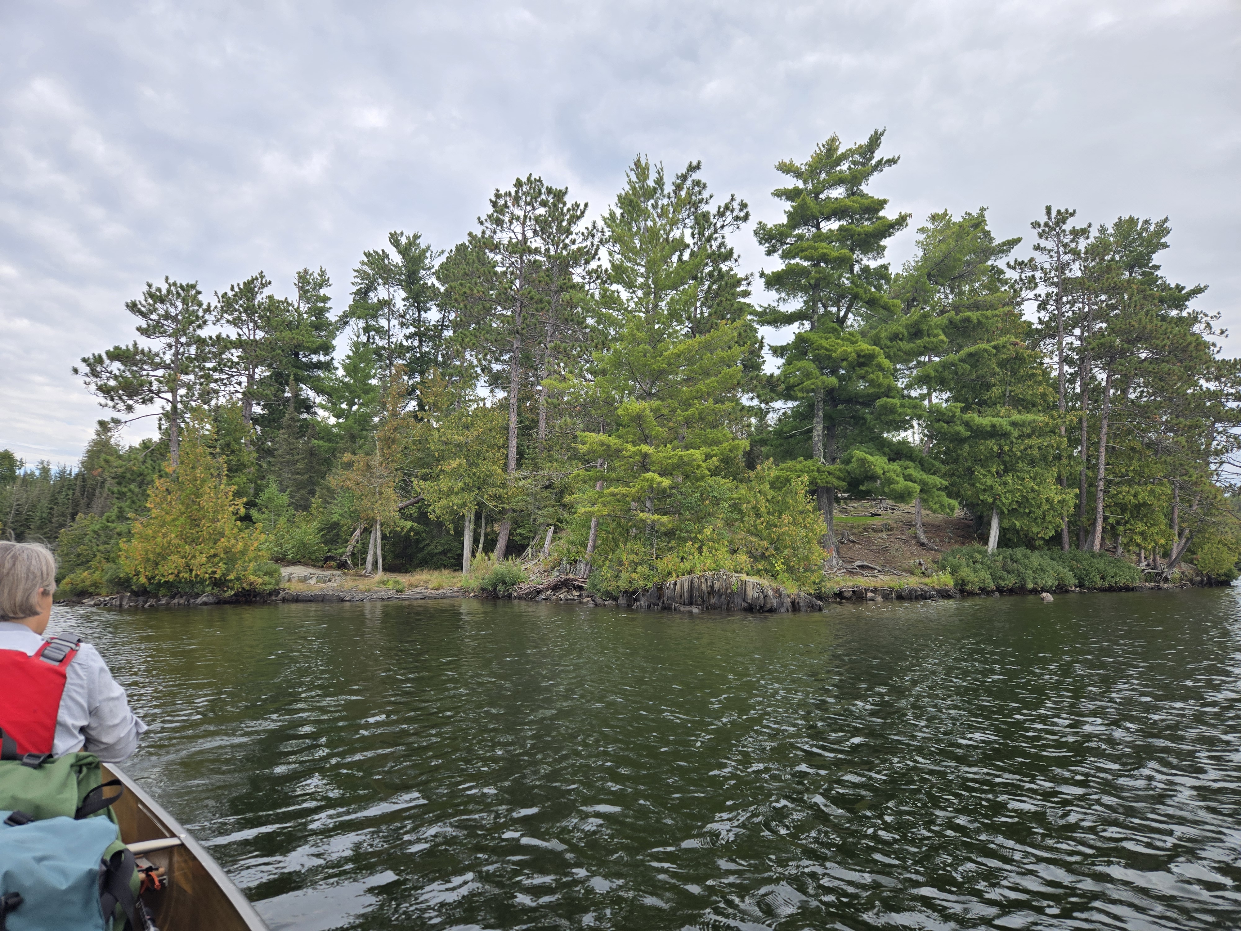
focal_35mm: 23
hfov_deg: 73.9
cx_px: 620
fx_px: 825
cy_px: 466
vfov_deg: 58.9
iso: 25
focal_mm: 5.4
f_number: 1.8
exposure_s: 1/616
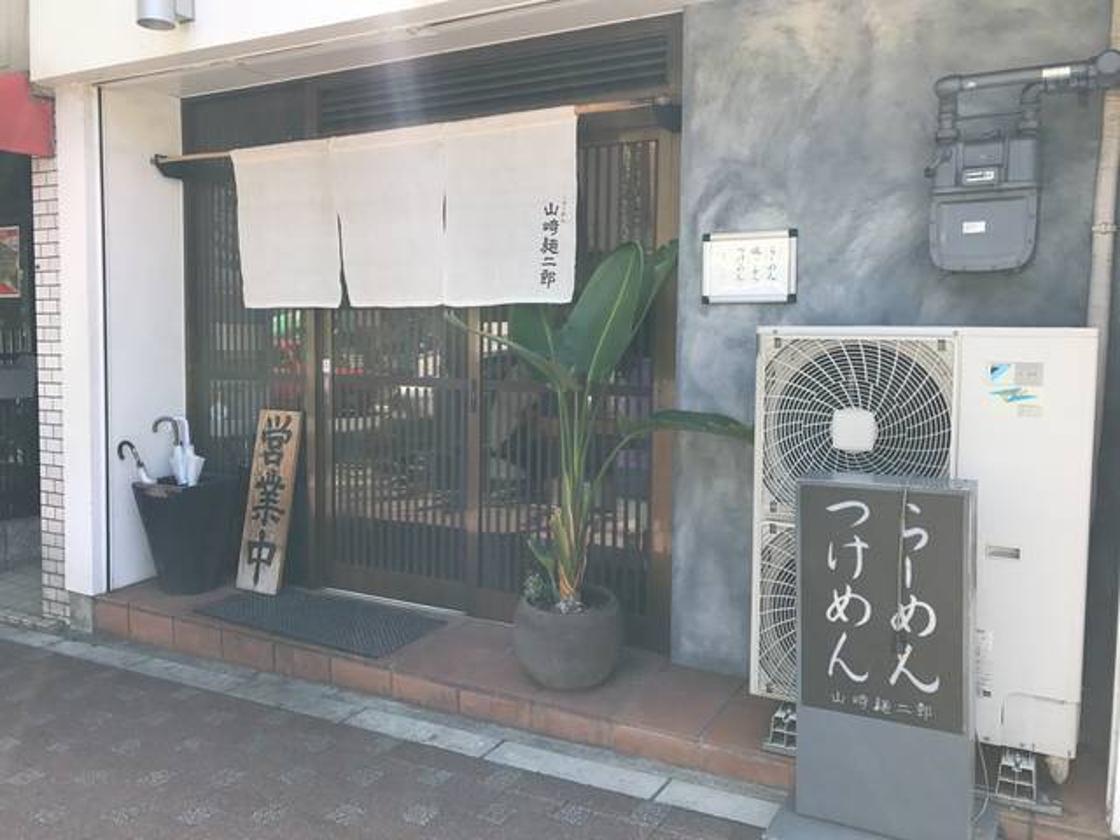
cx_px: 560
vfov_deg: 49.7
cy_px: 420
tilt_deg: -3.3
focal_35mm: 28
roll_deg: +0.7
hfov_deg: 63.4
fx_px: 906
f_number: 1.8
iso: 20
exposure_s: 1/402
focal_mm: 3.99
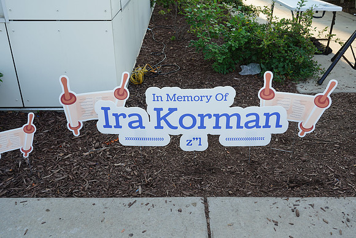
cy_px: 119
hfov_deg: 55.8
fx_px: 336
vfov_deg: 38.9
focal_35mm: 34
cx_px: 178
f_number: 5.6
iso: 125
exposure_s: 1/100
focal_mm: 34
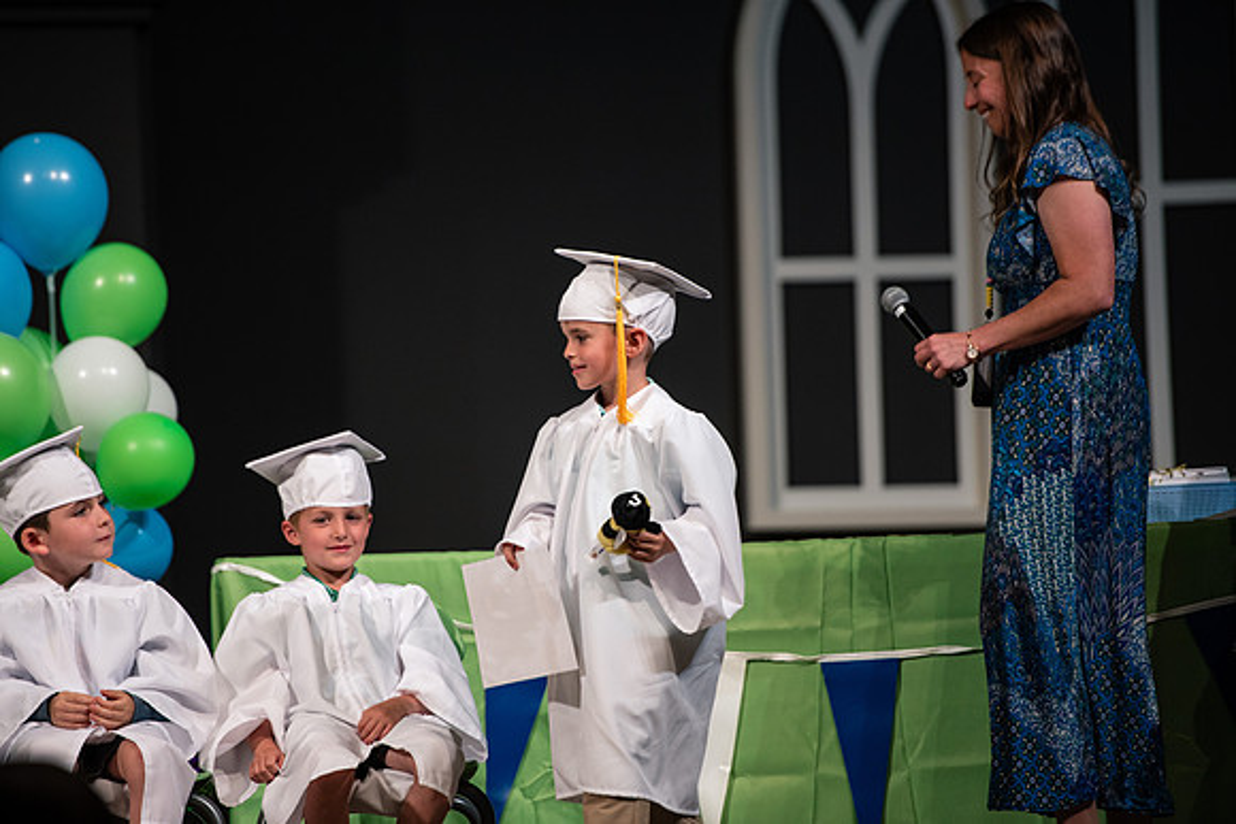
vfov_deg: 6.9
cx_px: 618
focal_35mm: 200
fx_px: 6868
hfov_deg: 10.3
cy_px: 412
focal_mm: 200
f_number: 2.8
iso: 500
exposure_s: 1/400
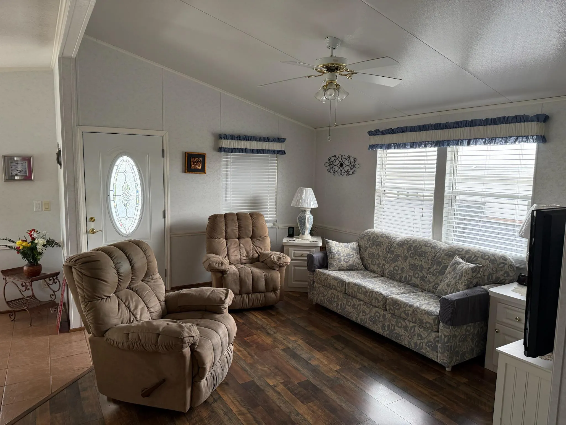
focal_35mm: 24
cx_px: 283
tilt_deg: -6.2
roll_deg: -1.3
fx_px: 392
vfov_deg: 56.8
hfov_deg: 71.6
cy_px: 212
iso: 200
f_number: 1.78
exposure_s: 1/167
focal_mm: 6.76
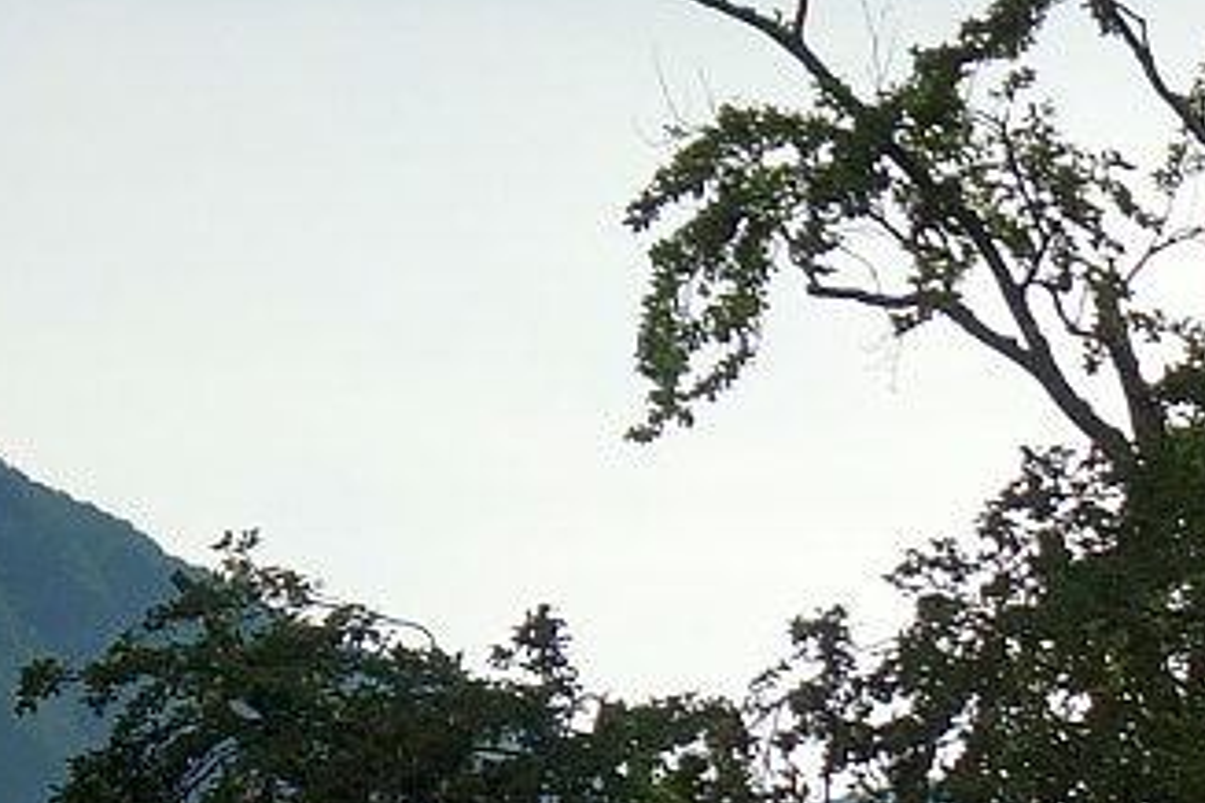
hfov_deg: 10.2
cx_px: 2425
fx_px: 6225
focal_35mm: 186
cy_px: 1105
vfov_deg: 7.3
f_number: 2.8
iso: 125
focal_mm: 14.23
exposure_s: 1/1250
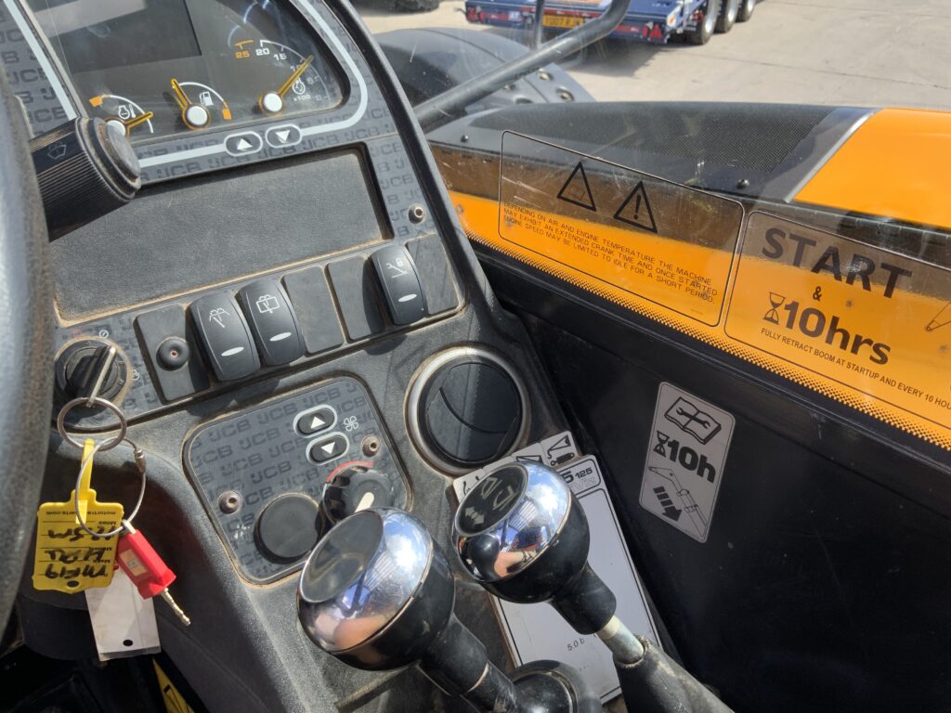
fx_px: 797
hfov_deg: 61.7
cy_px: 356
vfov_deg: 48.2
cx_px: 476
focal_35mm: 29
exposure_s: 1/277
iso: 16
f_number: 1.8
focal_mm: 3
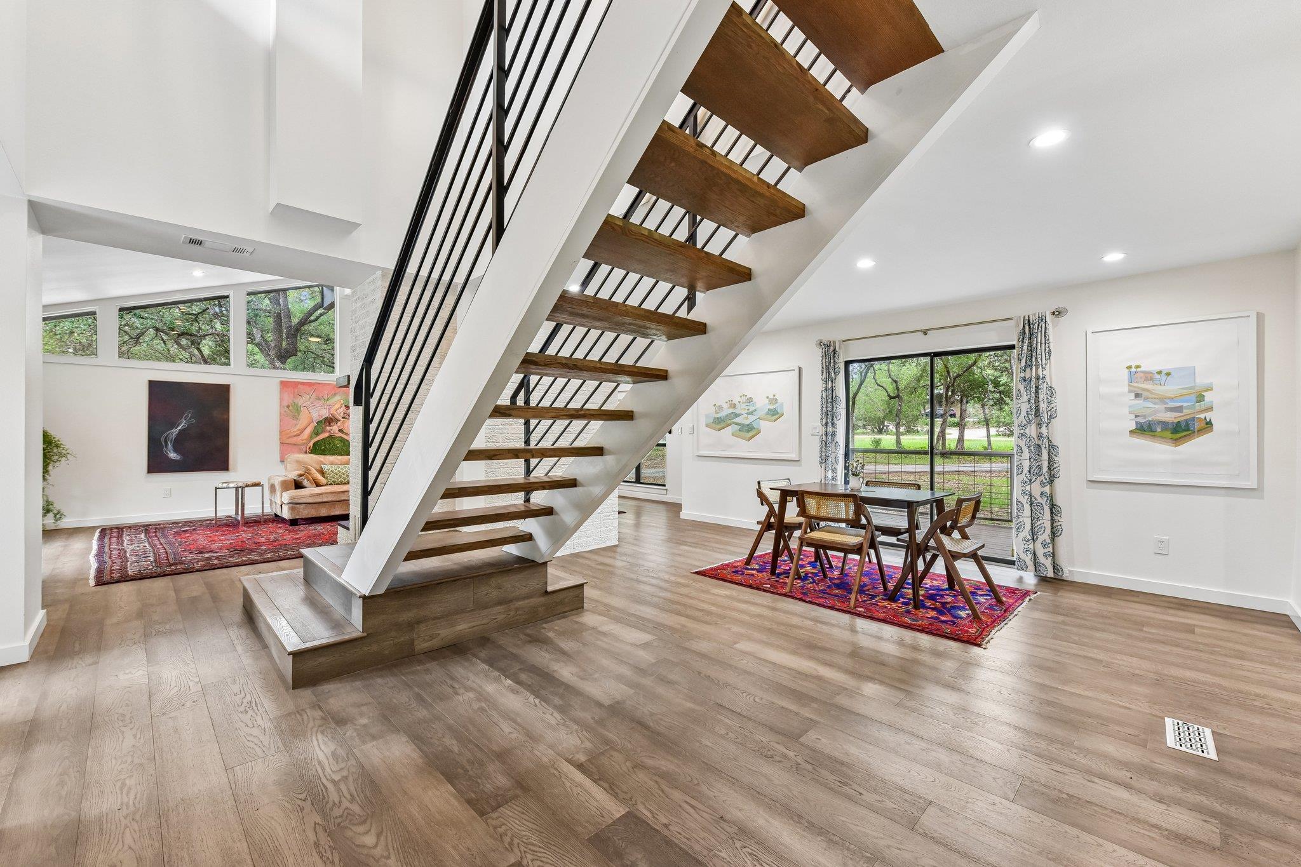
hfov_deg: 100.4
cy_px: 434
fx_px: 542
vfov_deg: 77.3
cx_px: 650
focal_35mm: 15
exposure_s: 1/15
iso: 500
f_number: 8
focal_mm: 15
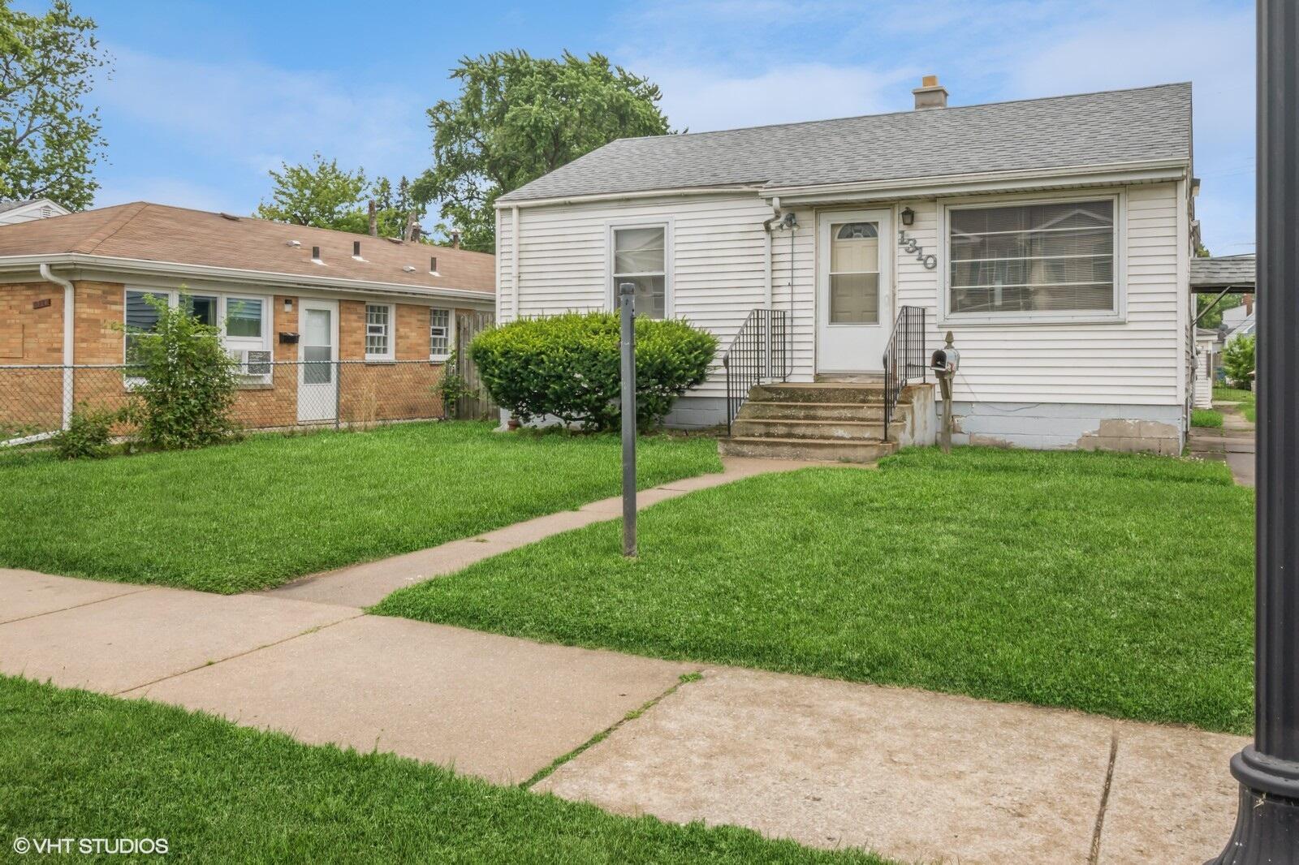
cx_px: 650
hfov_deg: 61.9
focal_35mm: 30
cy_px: 432
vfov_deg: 43.6
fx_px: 1082
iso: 100
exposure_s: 1/10
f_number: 25
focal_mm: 20
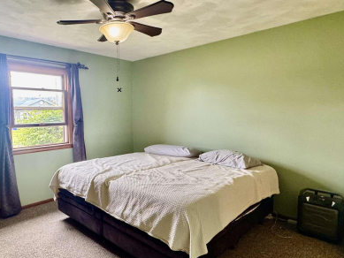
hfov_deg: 69.7
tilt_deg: -5.3
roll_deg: -0.2
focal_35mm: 24
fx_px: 239
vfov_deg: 56.8
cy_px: 136
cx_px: 117
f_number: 2.2
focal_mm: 2.22
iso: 200
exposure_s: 1/120
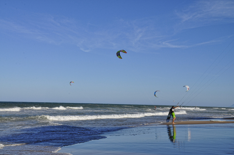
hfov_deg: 31.9
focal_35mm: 63
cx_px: 117
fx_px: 409
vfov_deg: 21.5
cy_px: 78
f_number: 16
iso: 200
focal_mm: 42
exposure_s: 1/180
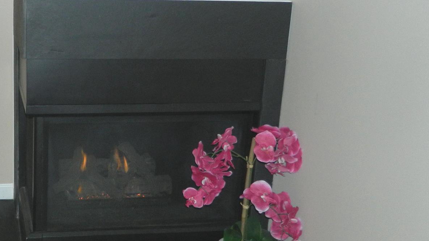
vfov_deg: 25.3
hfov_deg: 41.1
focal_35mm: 47
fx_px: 535
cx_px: 64
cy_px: 87
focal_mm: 4.5
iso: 200
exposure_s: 1/30
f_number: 3.1
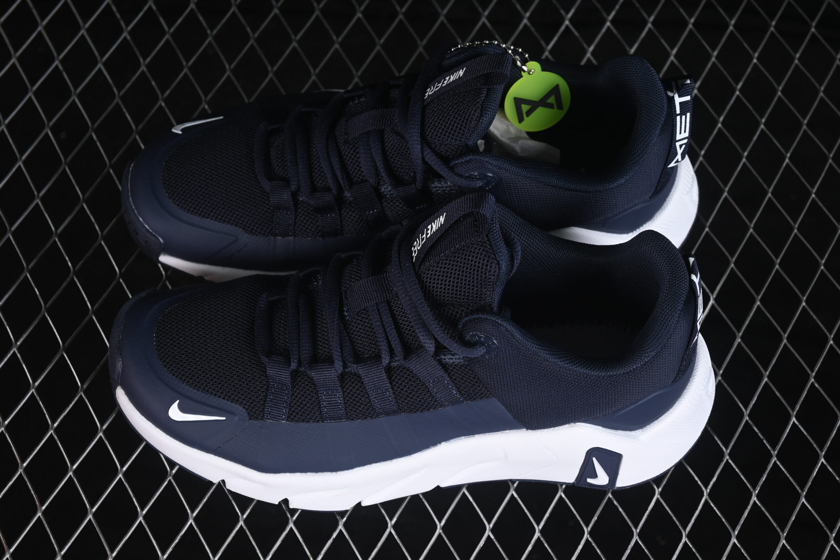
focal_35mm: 75
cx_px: 420
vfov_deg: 18.2
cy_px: 280
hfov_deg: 27.0
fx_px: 1750
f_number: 6.3
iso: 160
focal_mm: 50
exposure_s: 1/50
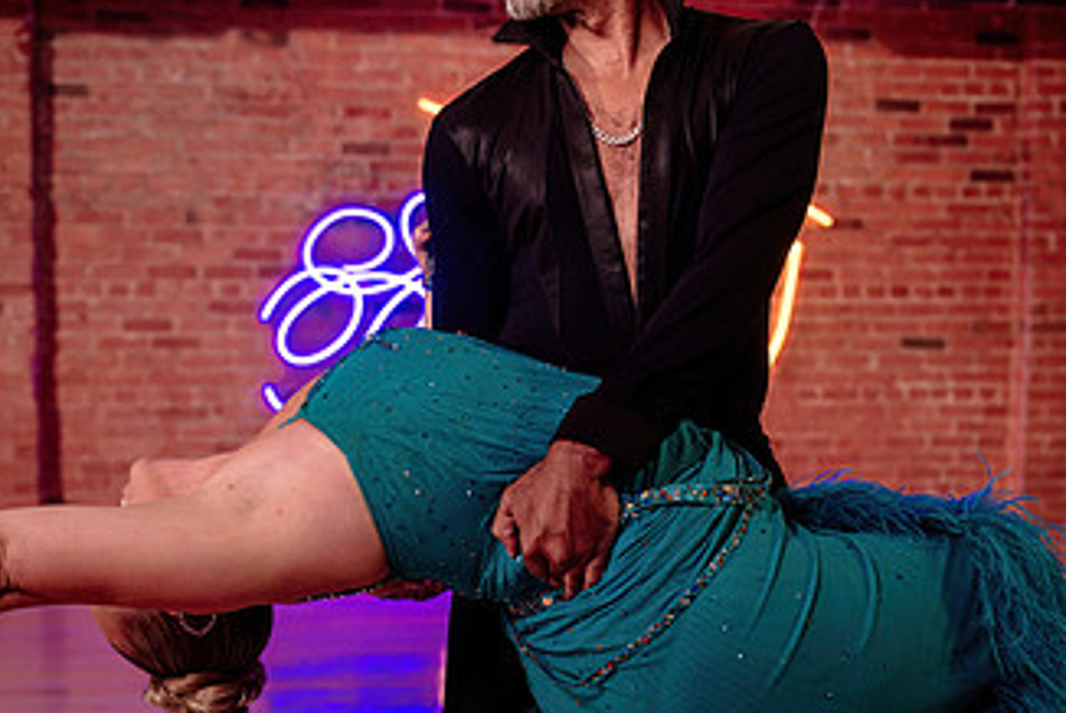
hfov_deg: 38.1
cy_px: 429
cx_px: 493
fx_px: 1541
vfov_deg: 26.0
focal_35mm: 52
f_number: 2
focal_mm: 28
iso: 800
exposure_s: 1/400
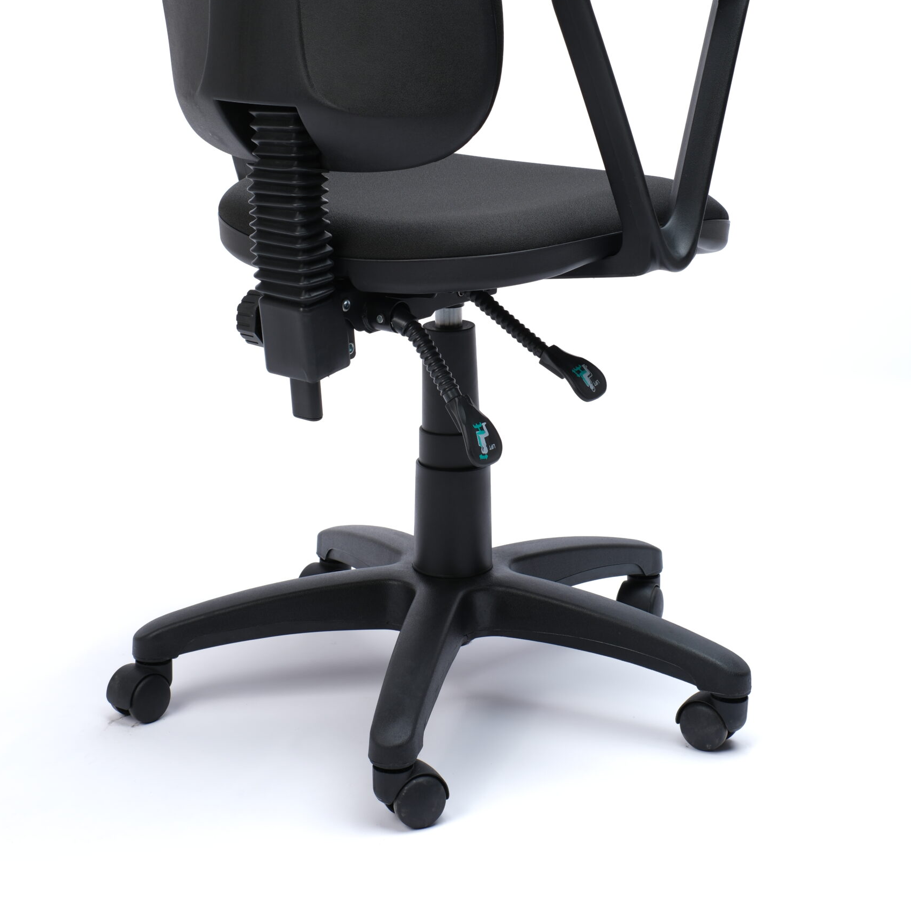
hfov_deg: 25.4
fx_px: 2025
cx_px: 456
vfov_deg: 25.1
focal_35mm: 68
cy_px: 242
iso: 100
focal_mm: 35
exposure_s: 1/180
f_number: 8
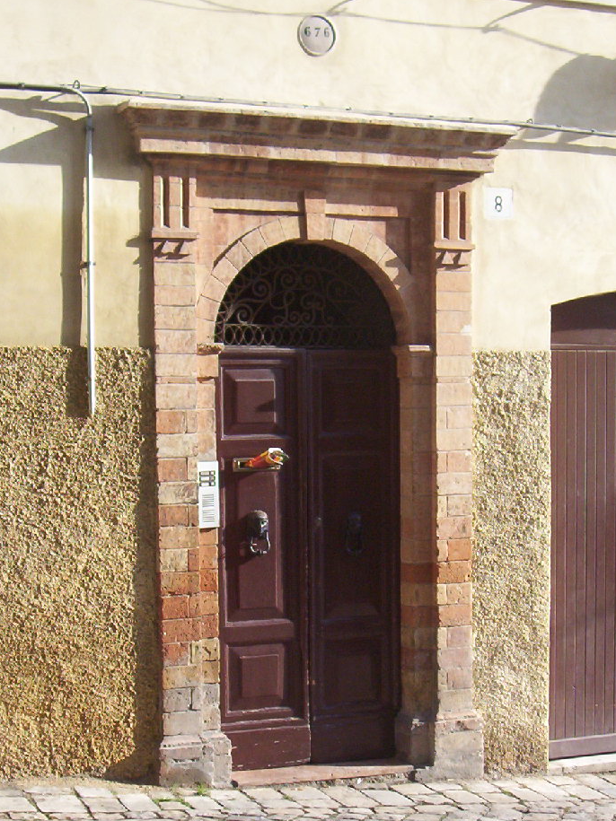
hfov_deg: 22.2
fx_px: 1566
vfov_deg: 29.3
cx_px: 381
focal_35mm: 66
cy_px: 506
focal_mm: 7.88
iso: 100
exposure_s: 1/397
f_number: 3.16
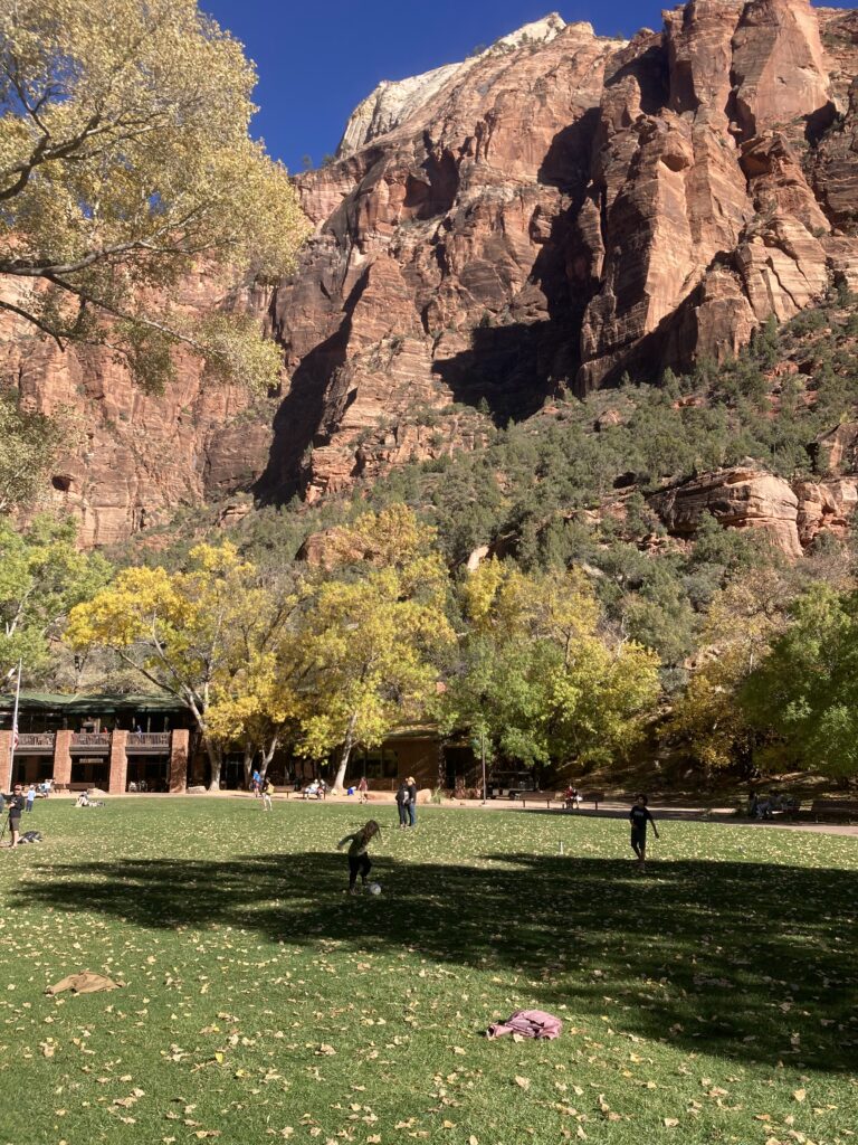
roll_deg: -0.9
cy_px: 572
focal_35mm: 28
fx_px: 925
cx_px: 429
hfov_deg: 49.7
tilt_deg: +13.3
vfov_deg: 63.4
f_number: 1.8
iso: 20
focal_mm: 3.99
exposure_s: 1/917
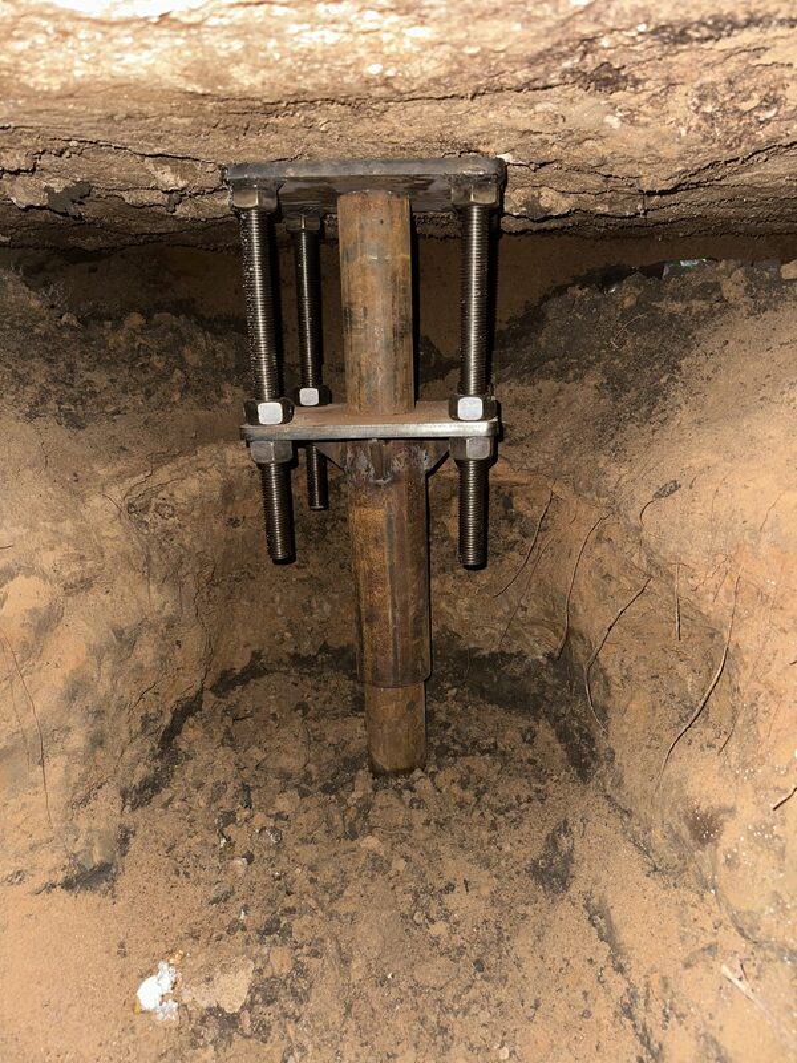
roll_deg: +0.1
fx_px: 737
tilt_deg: -13.6
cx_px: 398
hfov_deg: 56.8
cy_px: 532
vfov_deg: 71.6
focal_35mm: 24
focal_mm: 6.86
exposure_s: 1/4
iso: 64
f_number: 1.78
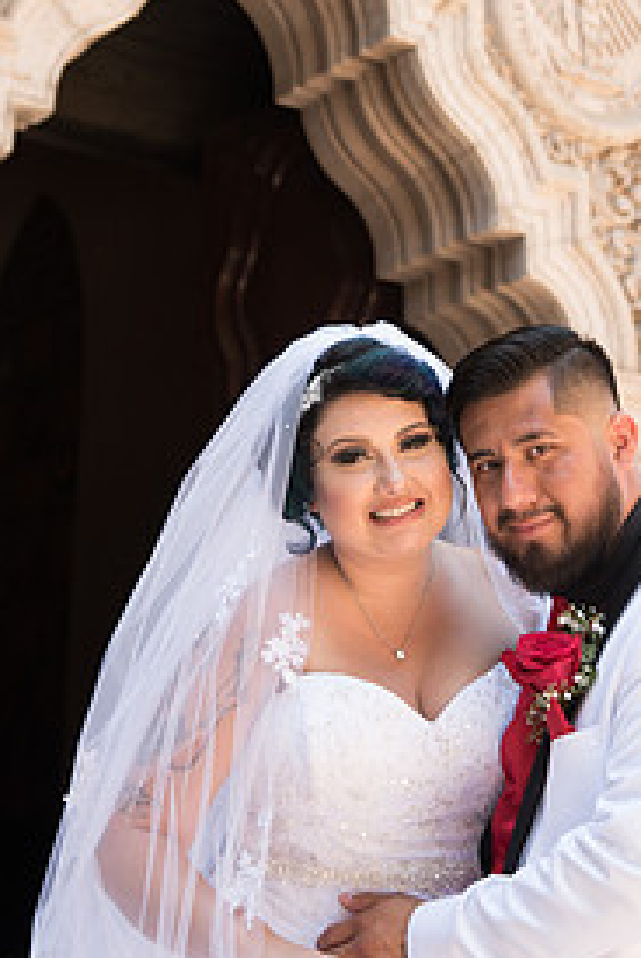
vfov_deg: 23.8
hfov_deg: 16.1
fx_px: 2264
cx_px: 380
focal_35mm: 85
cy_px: 307
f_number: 4.5
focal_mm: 52
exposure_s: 1/80
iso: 100
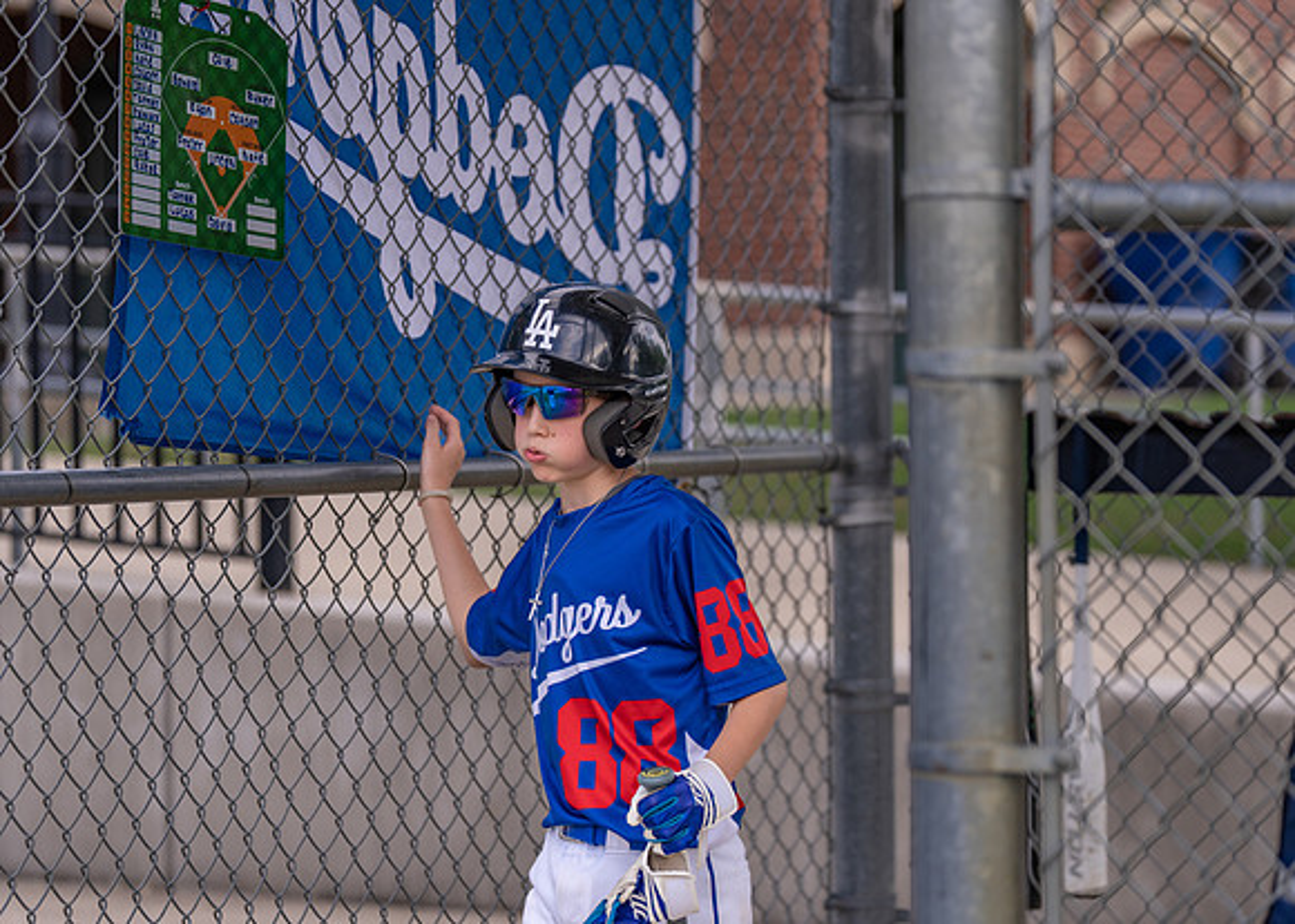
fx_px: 3927
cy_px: 476
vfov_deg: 13.4
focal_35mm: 107
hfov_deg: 18.7
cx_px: 671
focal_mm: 97
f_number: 2.8
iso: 100
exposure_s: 1/800
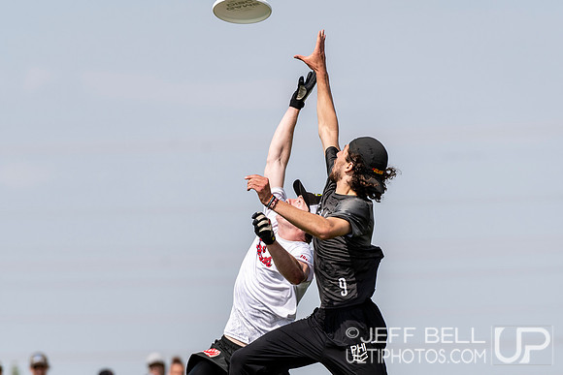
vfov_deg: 3.7
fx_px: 5858
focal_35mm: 375
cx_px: 351
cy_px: 234
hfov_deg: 5.5
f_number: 4
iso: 200
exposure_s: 1/2500
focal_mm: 200
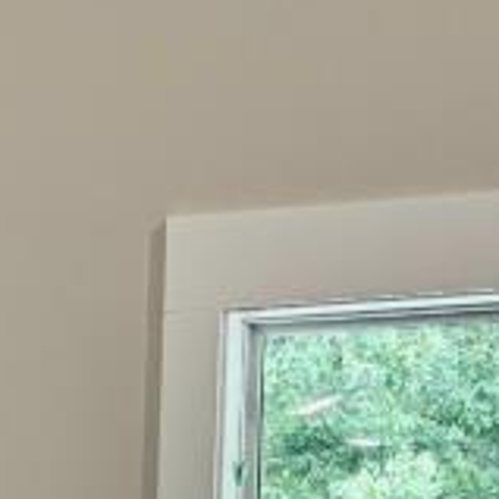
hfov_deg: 7.6
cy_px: 1348
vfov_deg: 7.4
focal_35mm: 217
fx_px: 3539
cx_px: -593
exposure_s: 1/120
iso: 100
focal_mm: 5.96
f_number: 1.6
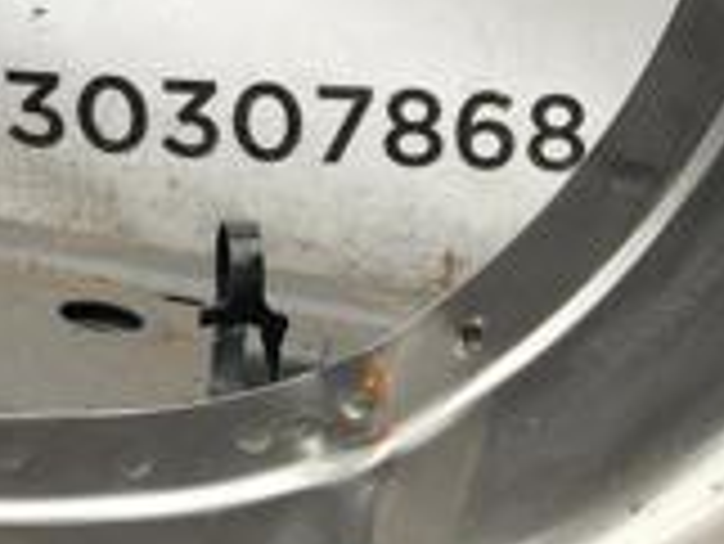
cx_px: 697
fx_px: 2407
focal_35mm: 115
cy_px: 670
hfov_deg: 16.8
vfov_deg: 12.6
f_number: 2.2
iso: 25
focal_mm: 4.15
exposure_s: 1/100
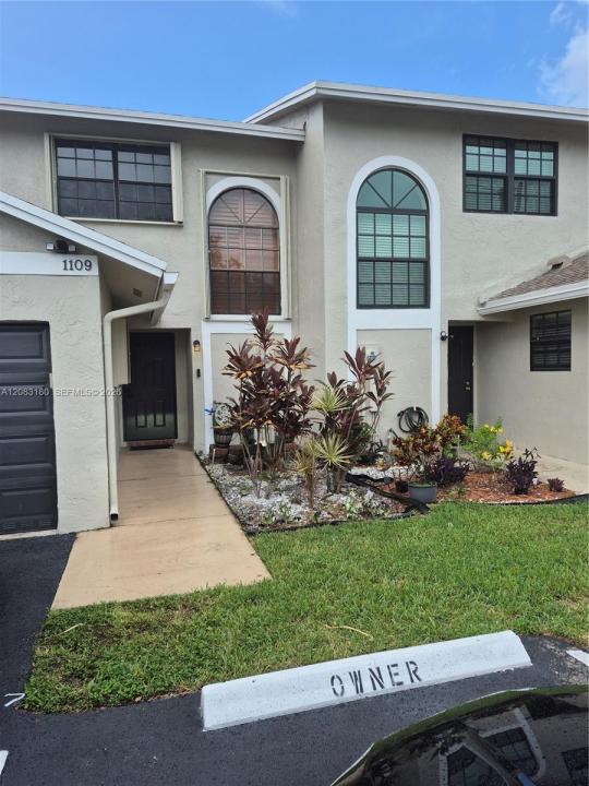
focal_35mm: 23
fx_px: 522
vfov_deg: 73.9
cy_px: 393
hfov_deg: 58.9
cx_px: 294
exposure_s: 1/592
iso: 25
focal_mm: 5.4
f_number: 1.8
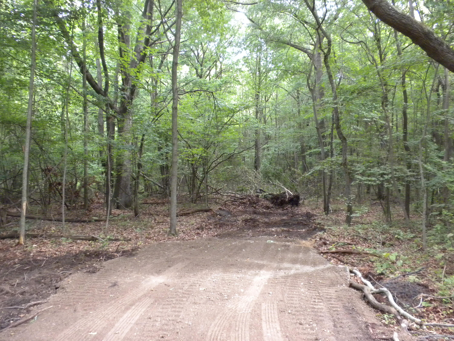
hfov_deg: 50.1
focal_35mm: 37
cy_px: 170
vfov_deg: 38.7
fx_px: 485
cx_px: 227
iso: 400
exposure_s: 1/146
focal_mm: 6.6
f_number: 3.5
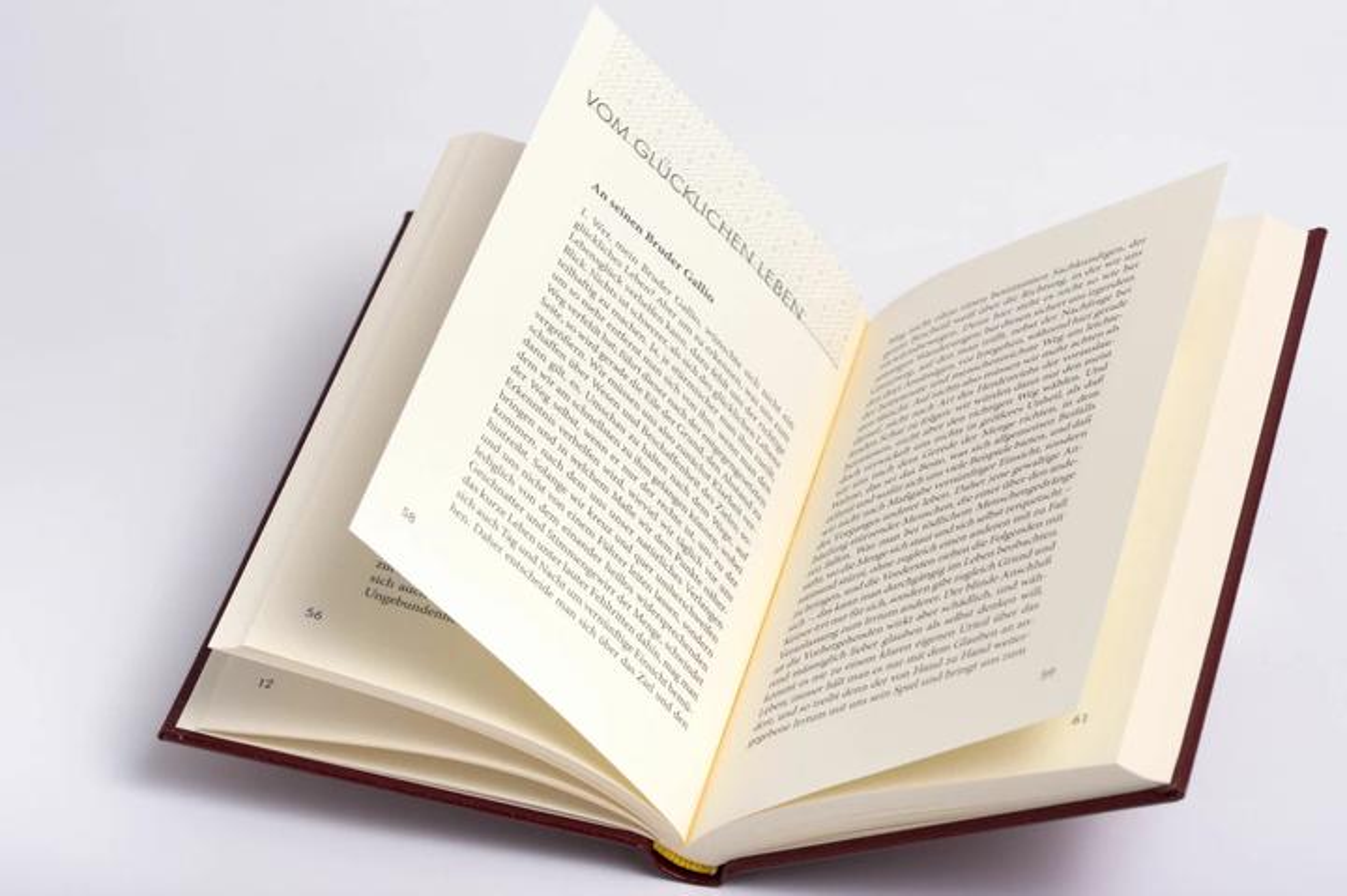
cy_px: 448
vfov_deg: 13.0
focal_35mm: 105
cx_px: 674
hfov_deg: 19.5
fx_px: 3926
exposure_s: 1/160
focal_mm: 105
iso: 160
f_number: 16
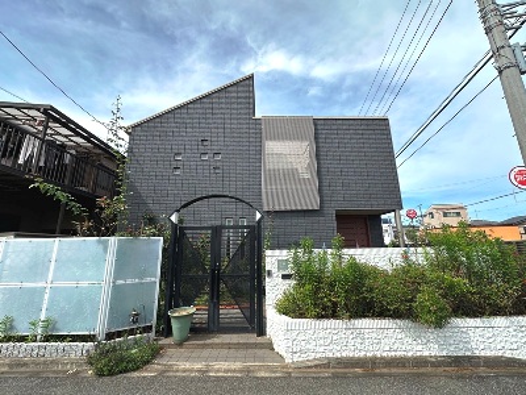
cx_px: 263
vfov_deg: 85.7
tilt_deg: +13.1
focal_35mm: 14
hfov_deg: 102.1
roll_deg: -0.2
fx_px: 213
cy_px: 198
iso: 50
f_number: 2.2
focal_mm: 2.22
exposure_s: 1/1024
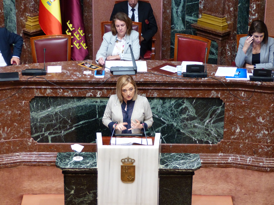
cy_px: 102
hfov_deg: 19.8
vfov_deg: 14.9
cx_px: 137
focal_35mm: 99
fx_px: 784
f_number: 2.8
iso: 400
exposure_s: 1/25
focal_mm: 17.8
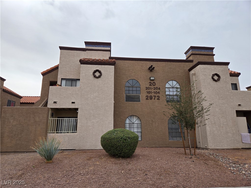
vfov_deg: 58.9
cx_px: 126
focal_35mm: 23
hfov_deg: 73.9
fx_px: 167
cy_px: 94
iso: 25
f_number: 1.8
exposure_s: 1/2600
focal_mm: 5.4
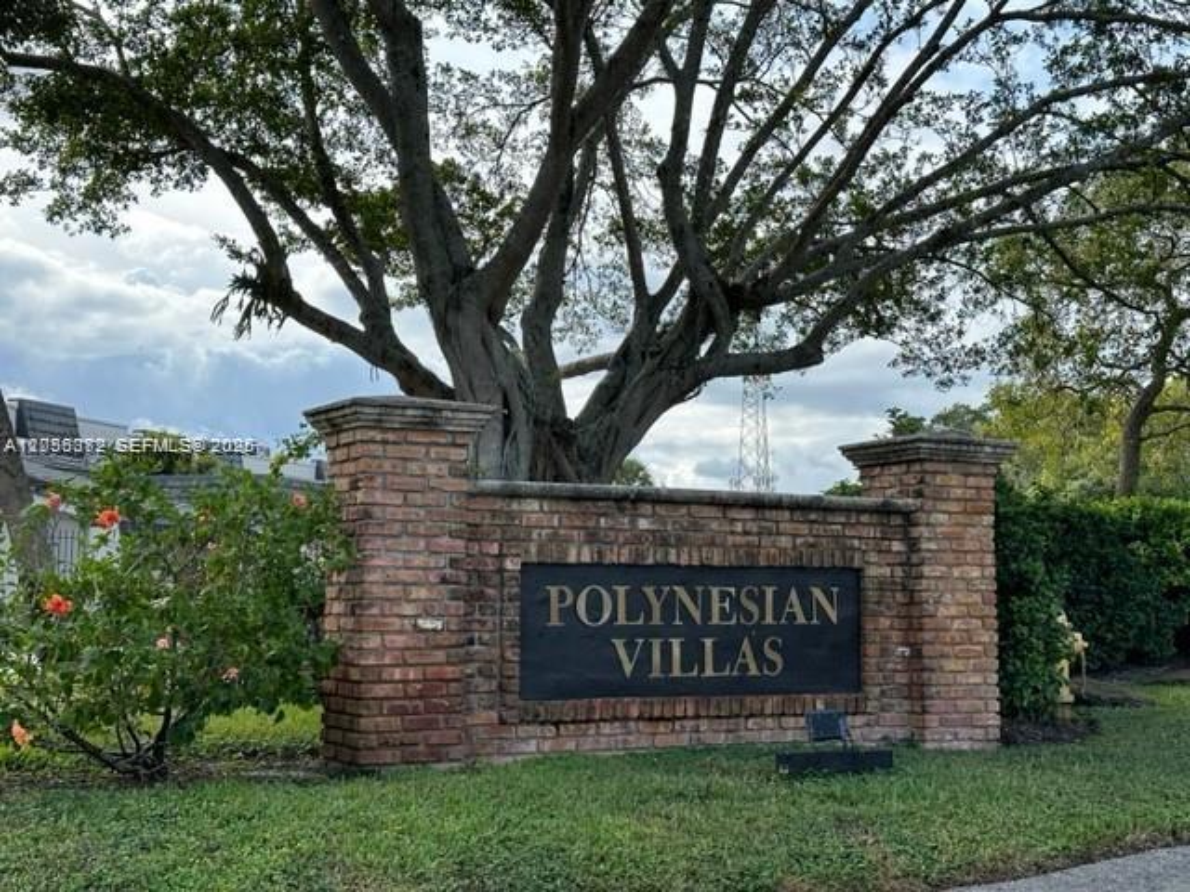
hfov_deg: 39.7
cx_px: 595
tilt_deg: +5.2
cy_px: 446
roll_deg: +0.0
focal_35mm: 48
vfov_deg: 30.3
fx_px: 1650
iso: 64
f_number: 1.78
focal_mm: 6.86
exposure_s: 1/2070
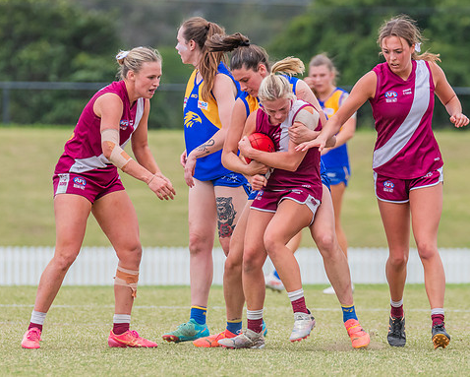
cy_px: 209
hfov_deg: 2.8
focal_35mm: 696
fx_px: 9687
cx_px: 235
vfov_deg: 2.2
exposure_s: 1/1250
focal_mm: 420
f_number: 7.1
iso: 800
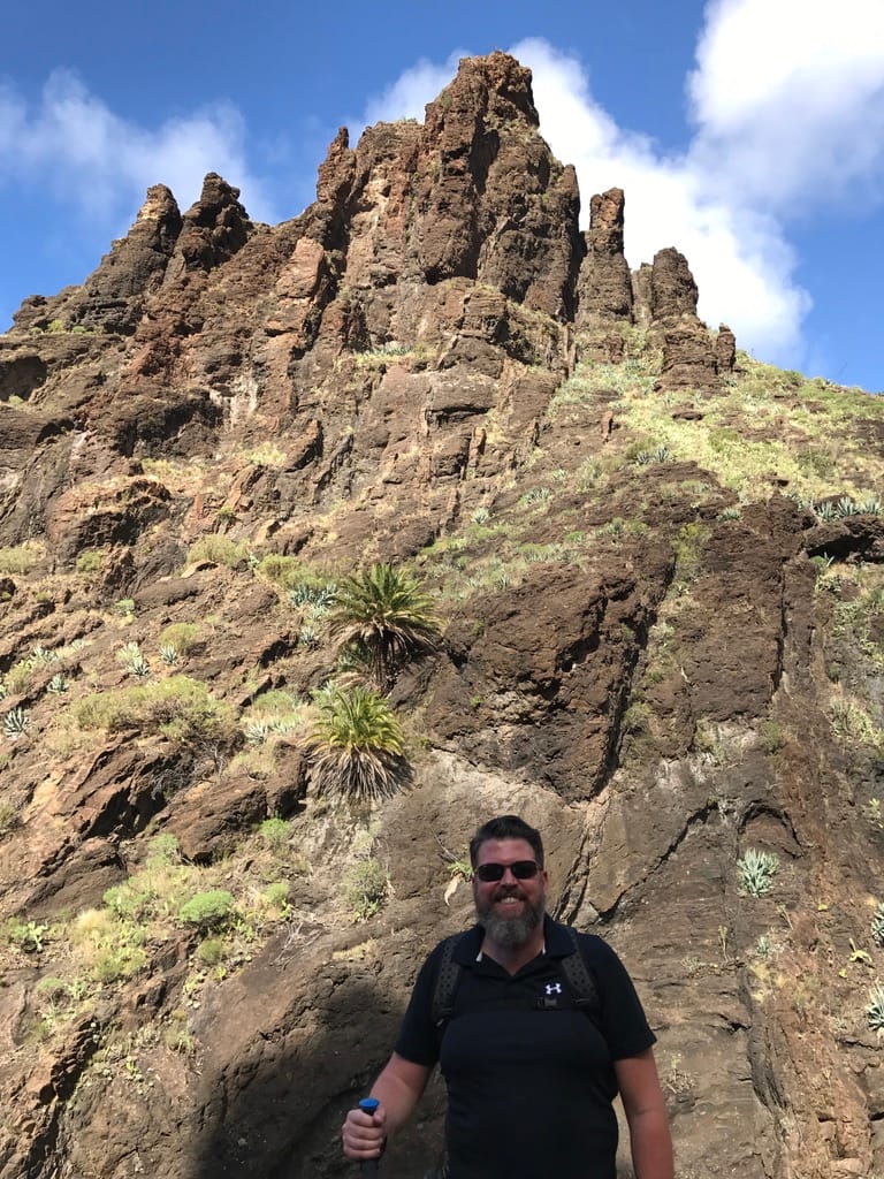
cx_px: 442
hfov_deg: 49.7
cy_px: 590
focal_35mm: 28
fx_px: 953
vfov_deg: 63.4
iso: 20
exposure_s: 1/748
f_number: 1.8
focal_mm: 3.99
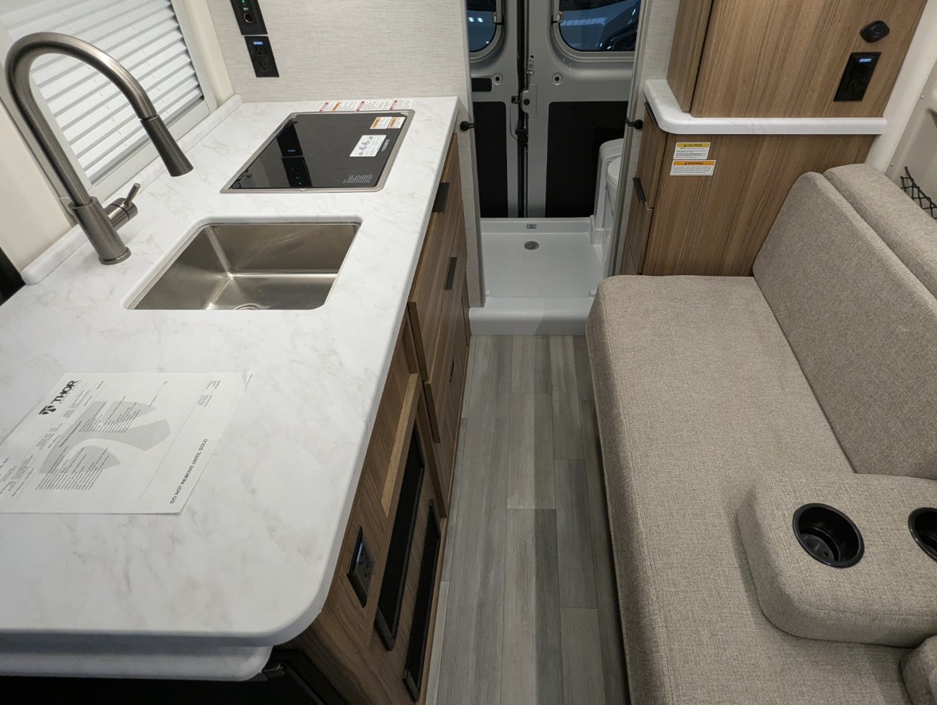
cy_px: 300
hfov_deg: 84.4
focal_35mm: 19
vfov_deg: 68.4
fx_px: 515
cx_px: 512
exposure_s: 1/176
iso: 239
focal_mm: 2.35
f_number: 2.2
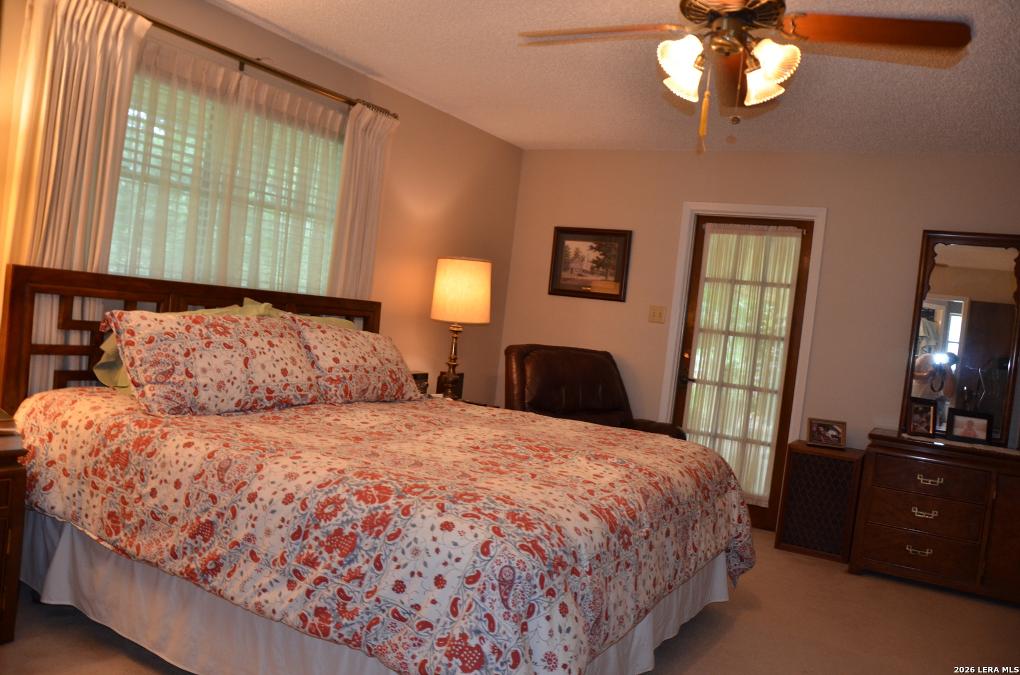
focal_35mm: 27
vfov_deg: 47.7
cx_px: 510
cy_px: 338
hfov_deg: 67.5
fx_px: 763
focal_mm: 18
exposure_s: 1/60
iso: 720
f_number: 3.5
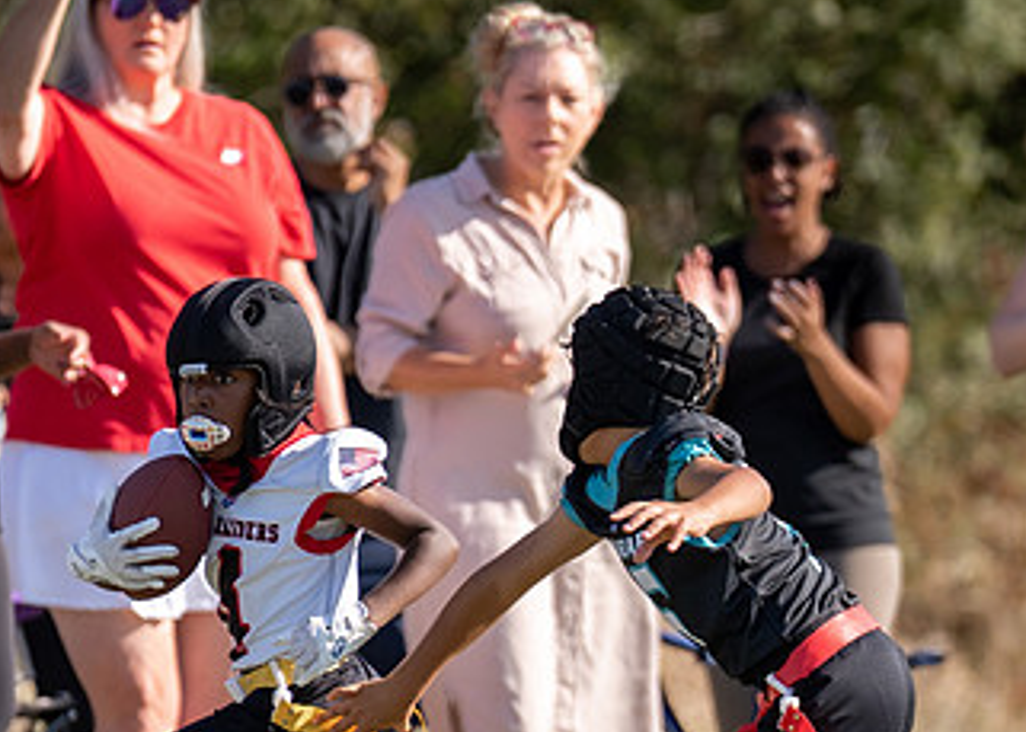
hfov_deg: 2.3
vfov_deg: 1.7
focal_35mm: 862
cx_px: 581
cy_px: 636
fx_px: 25107
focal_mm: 200
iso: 100
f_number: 2.8
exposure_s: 1/2000
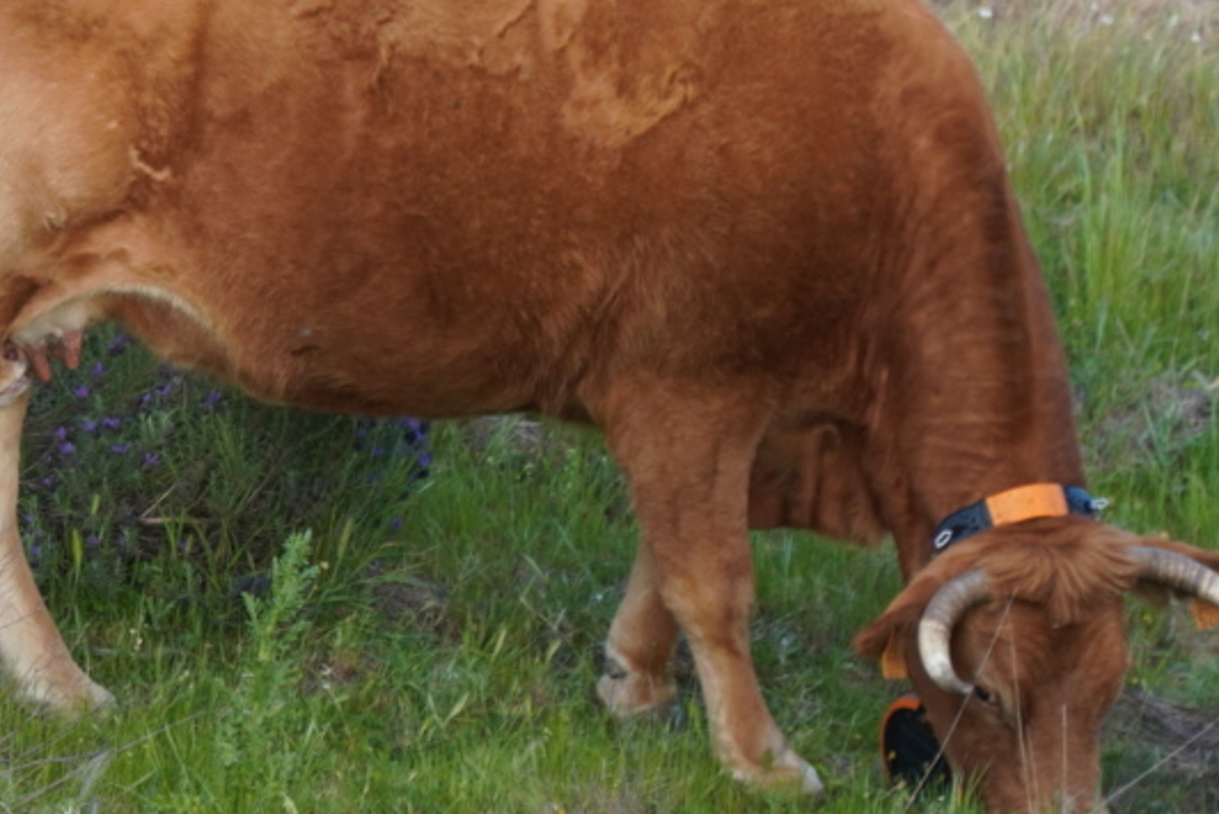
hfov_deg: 4.3
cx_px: -275
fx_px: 16207
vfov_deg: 2.9
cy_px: 690
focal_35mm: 479
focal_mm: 105
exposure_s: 1/200
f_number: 4
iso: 160
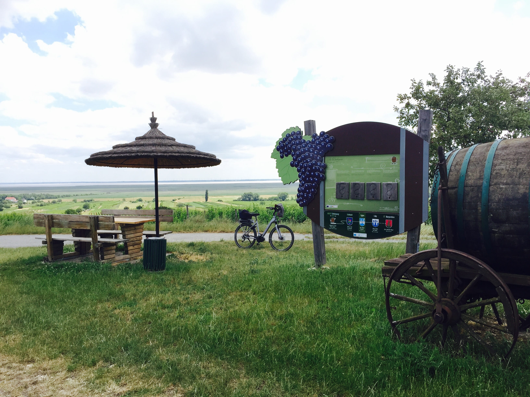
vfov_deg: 48.2
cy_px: 198
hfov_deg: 61.7
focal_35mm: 29
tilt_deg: -2.7
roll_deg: +0.6
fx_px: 444
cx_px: 265
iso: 32
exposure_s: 1/964
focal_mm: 4.15
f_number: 2.2
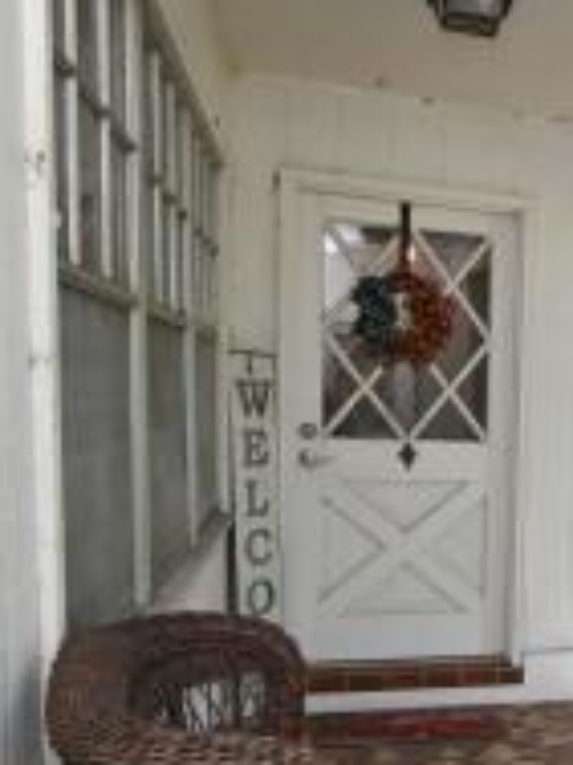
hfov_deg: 26.1
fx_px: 1016
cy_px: 511
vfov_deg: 40.7
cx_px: 772
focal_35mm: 46
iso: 110
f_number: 5
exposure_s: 1/60
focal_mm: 15
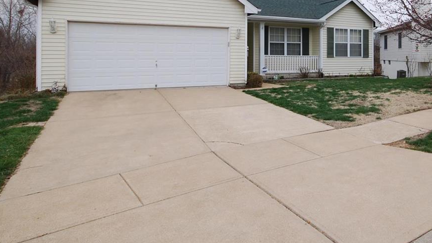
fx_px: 332
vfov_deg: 38.8
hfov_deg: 63.3
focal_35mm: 29
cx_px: 309
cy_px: 51
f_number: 7.1
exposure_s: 1/200
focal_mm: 10
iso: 100
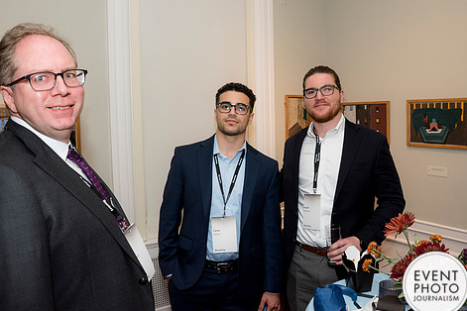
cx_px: 230
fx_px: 415
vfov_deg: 41.1
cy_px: 149
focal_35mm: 32
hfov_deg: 58.7
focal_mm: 24
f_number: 5
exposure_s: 1/125
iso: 800
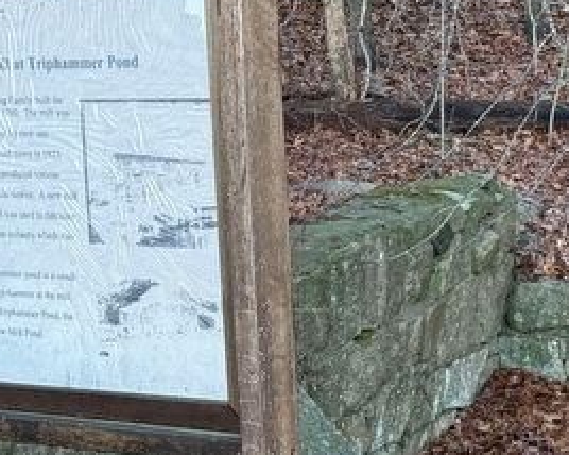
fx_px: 2356
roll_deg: +4.7
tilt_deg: -11.7
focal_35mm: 140
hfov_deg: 13.7
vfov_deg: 10.9
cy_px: 444
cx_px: 170
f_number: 1.78
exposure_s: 1/228
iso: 125
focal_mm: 6.76
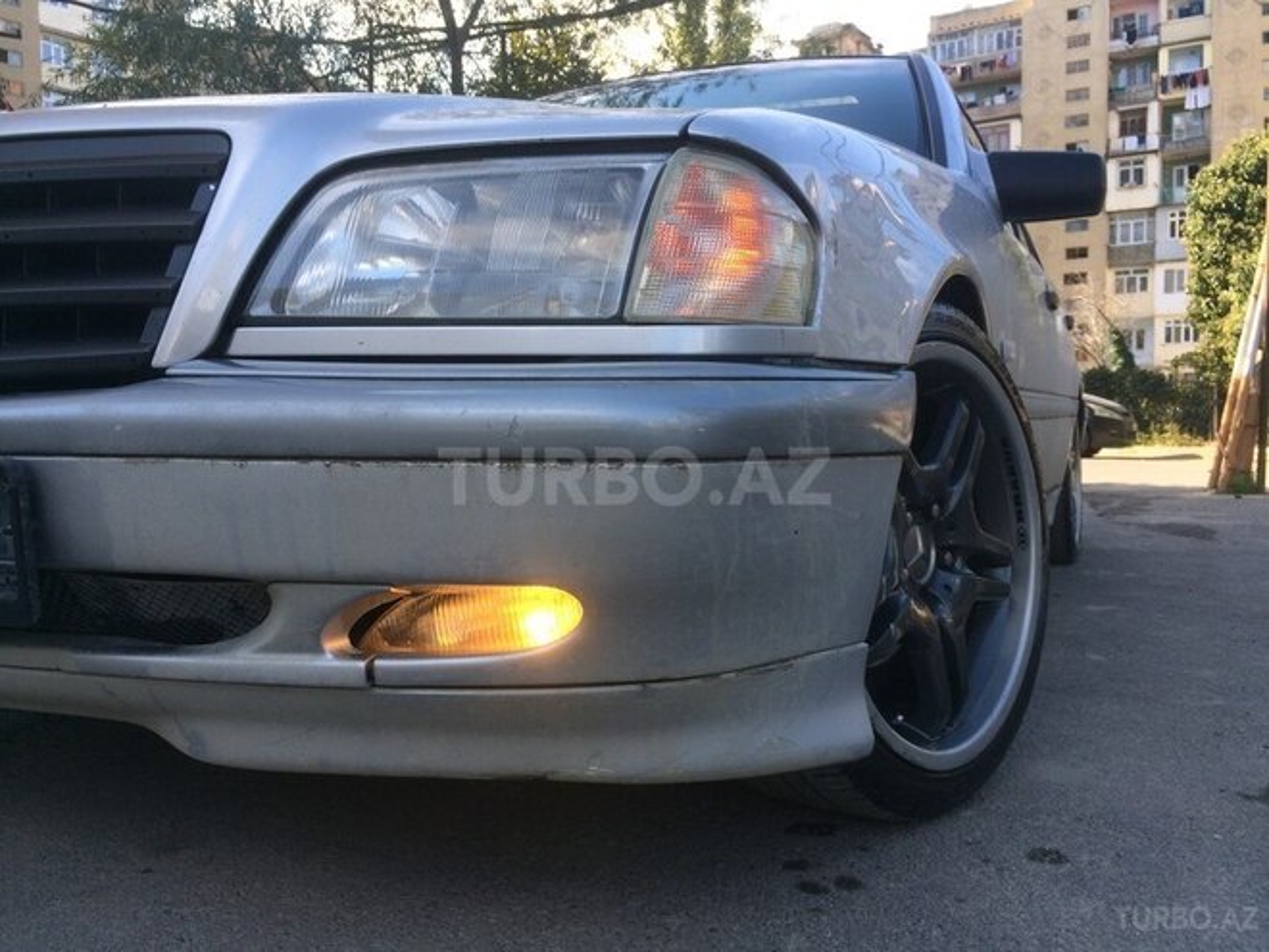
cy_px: 476
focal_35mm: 29
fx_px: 1063
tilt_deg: -4.6
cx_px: 634
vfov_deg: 48.2
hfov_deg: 61.7
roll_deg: -0.9
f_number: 2.2
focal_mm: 4.15
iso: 32
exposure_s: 1/391
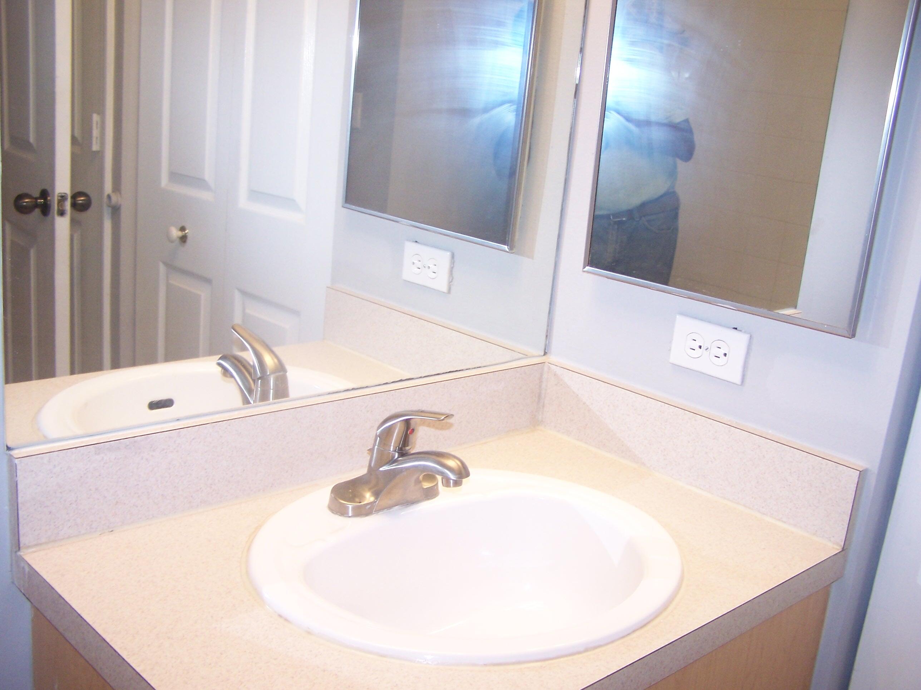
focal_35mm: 38
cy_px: 345
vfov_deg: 37.7
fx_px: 1011
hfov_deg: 49.0
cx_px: 460
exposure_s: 1/60
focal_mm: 6.3
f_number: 2.8
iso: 140
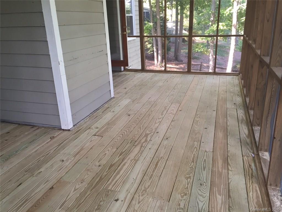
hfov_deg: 61.7
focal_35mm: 29
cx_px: 141
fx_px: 236
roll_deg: +3.4
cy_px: 106
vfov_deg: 48.2
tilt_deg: -18.9
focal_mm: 4.15
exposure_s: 1/30
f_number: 2.2
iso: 32
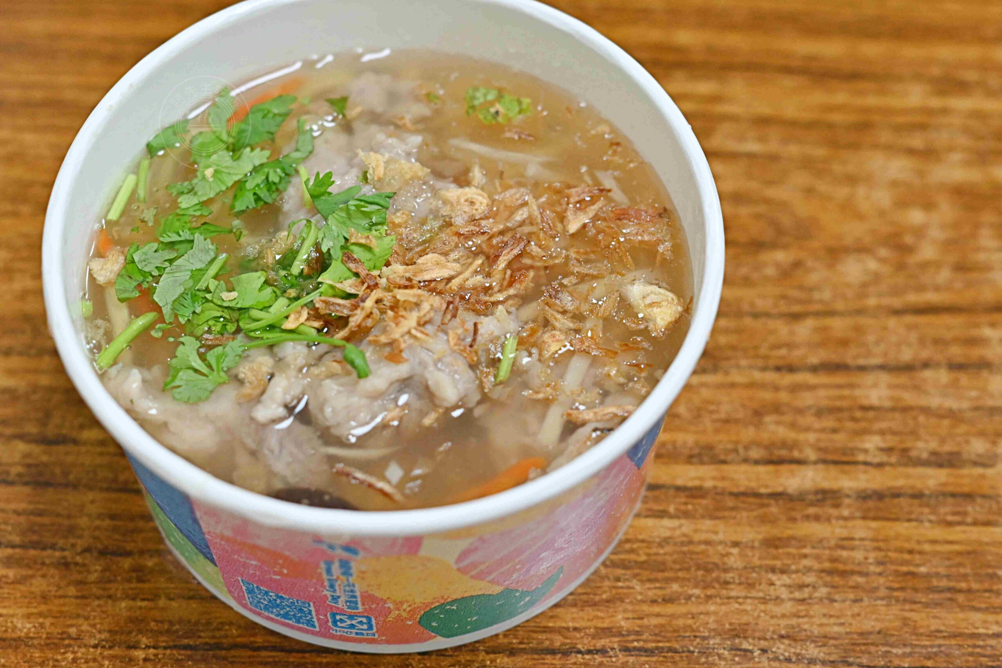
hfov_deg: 27.0
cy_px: 334
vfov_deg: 18.2
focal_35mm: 75
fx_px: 2087
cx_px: 501
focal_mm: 50
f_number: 3.2
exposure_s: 1/200
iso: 800
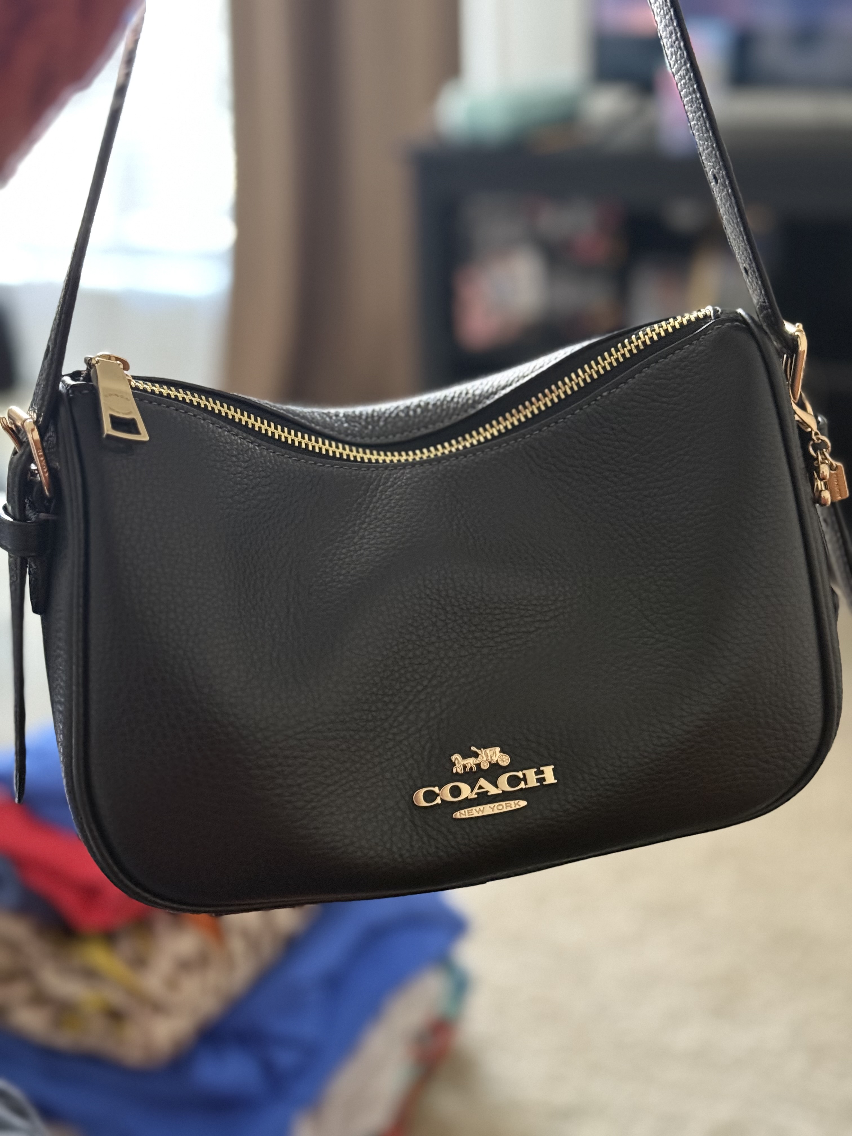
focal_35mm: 48
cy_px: 568
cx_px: 426
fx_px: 1575
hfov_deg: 30.3
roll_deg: +1.3
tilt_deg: -21.1
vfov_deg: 39.7
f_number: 1.78
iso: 800
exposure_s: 1/24
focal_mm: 6.76
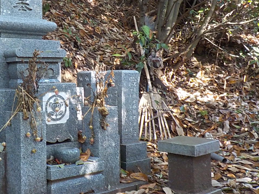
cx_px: 78
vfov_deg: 28.8
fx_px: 374
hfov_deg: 37.6
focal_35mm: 50
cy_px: 58
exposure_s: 1/30
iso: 280
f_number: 3.3
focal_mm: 4.1
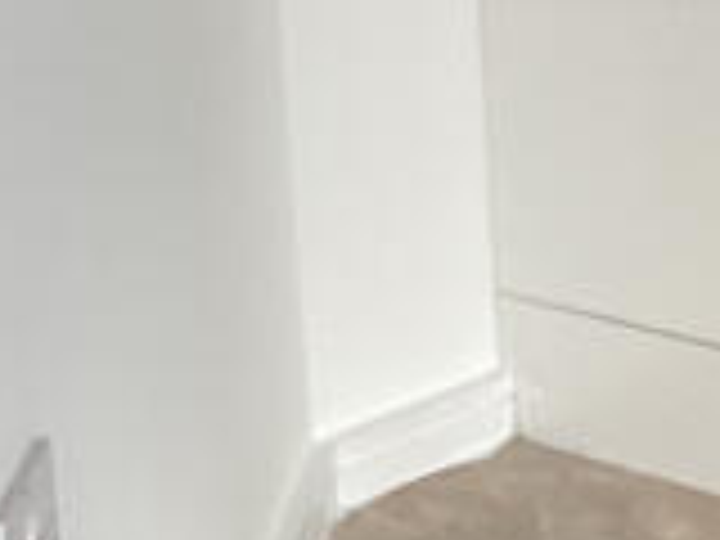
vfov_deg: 7.1
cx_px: 2102
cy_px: -657
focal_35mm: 199
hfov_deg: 8.5
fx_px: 4139
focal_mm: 3.3
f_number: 2.4
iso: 80
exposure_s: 1/120
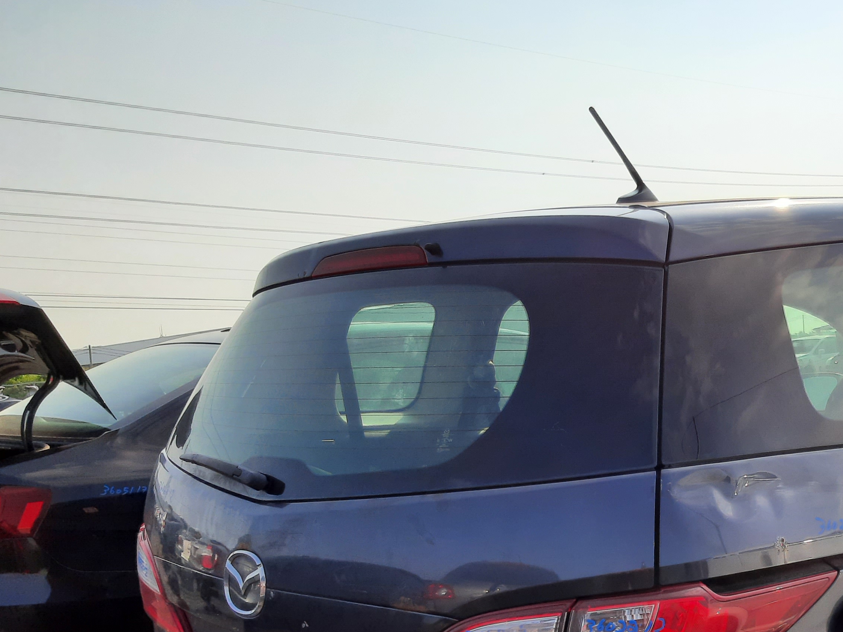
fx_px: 1120
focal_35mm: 46
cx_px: 704
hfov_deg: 39.2
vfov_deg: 30.8
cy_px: 498
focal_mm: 3.92
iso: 40
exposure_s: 1/2825
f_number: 1.7
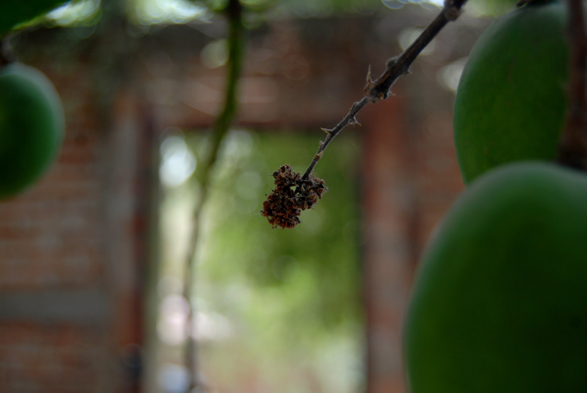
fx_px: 857
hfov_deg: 37.8
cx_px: 294
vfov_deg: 25.8
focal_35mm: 52
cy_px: 196
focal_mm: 35
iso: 100
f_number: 4.8
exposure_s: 1/80
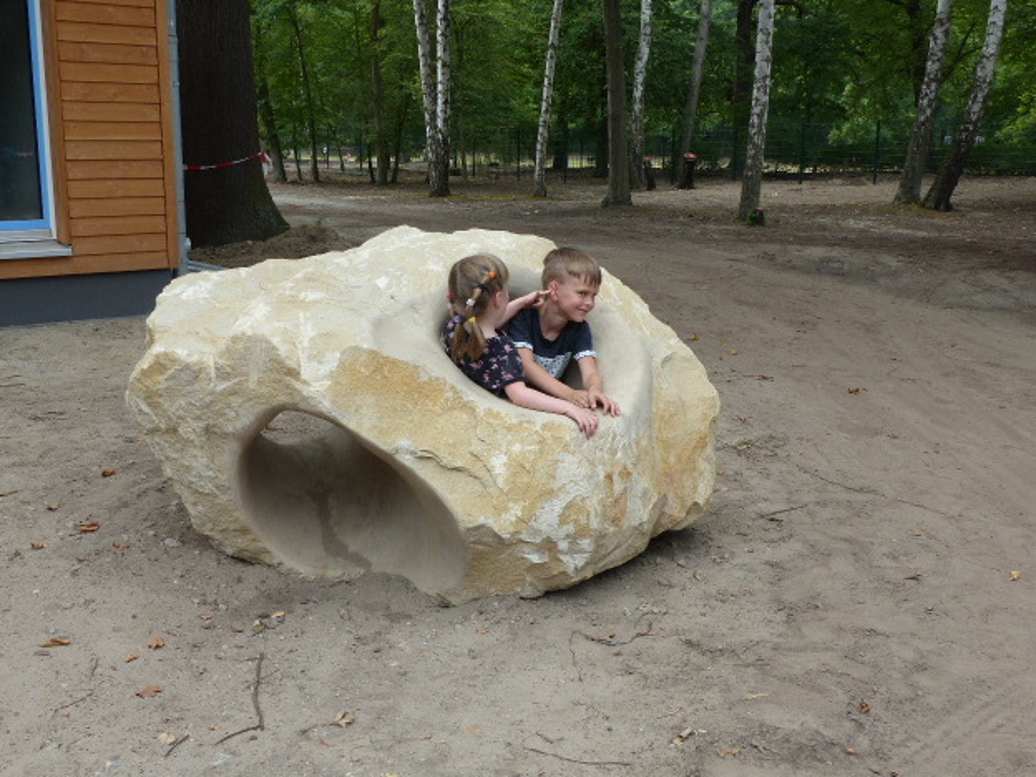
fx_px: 1167
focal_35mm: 39
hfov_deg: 47.9
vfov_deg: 36.8
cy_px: 385
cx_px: 530
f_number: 4
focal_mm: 6.8
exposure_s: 1/160
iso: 100
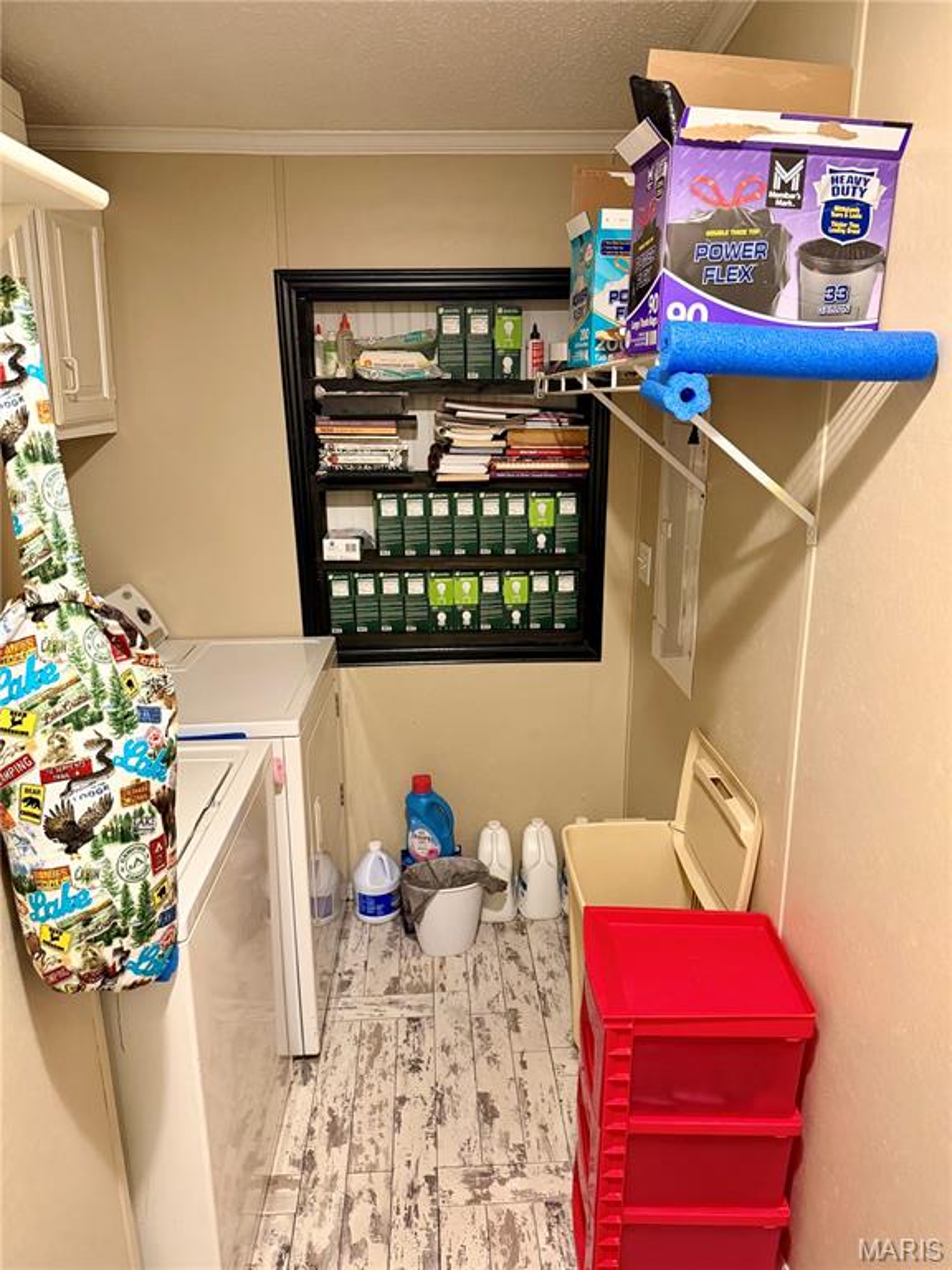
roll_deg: -0.2
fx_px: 880
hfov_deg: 56.8
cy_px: 635
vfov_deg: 71.6
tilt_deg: -16.2
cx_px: 476
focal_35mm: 24
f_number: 1.78
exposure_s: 1/60
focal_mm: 6.76
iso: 640
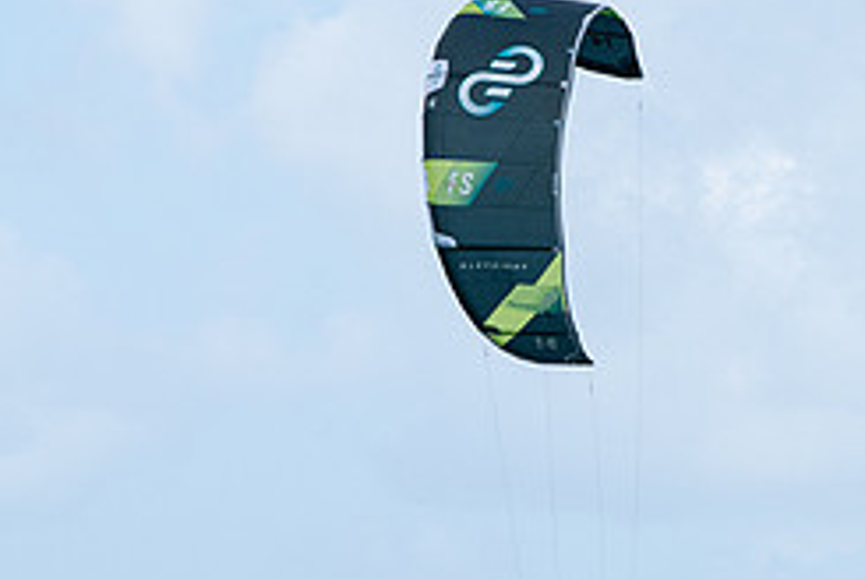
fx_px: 11018
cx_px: 480
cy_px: 493
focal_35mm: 458
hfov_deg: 4.5
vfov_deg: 3.0
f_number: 8
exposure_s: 1/2000
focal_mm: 187
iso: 800
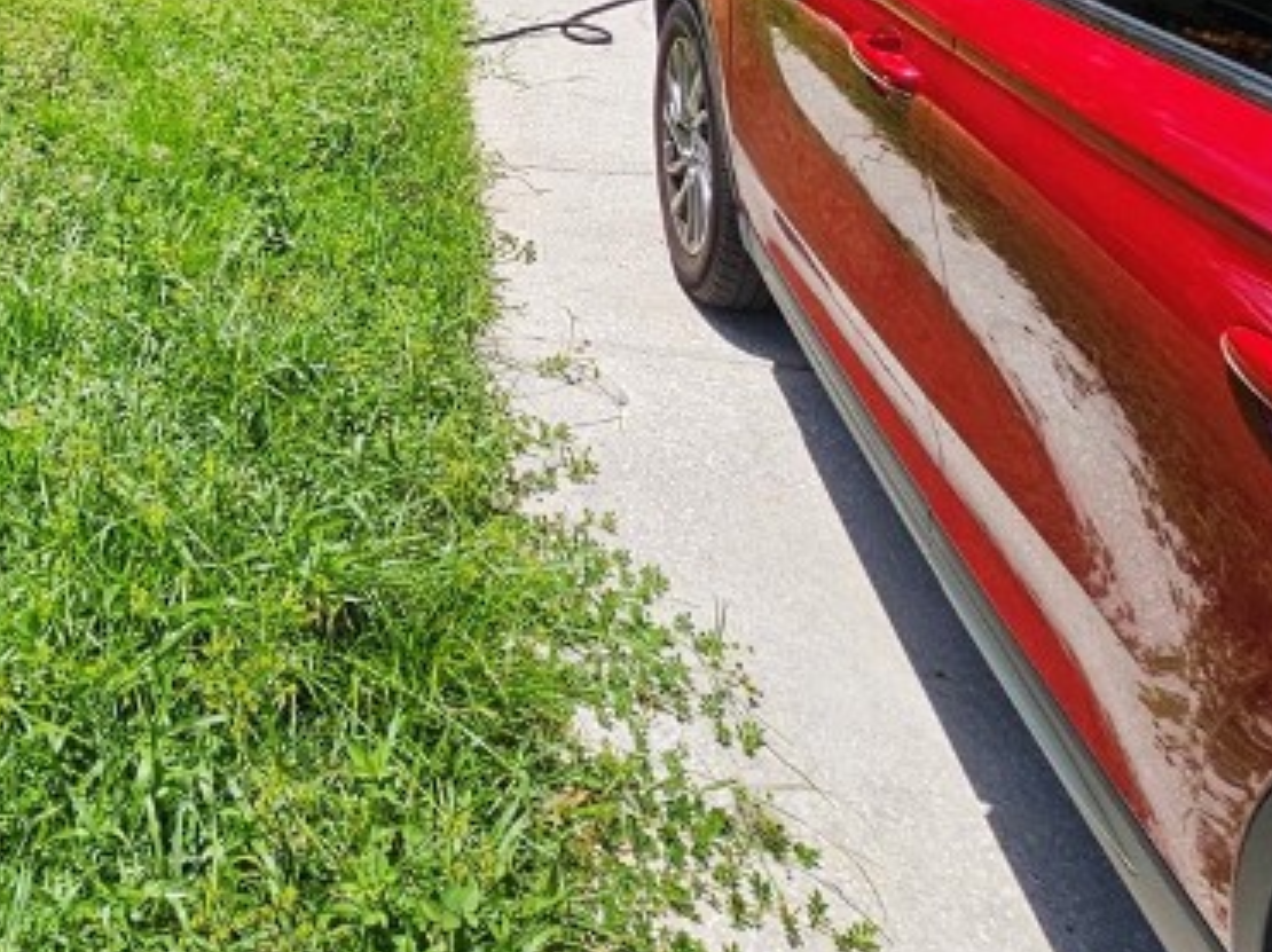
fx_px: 1322
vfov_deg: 31.3
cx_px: 7
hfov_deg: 44.0
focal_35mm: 36
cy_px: -265
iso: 50
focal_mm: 2.2
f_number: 2.2
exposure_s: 1/2027
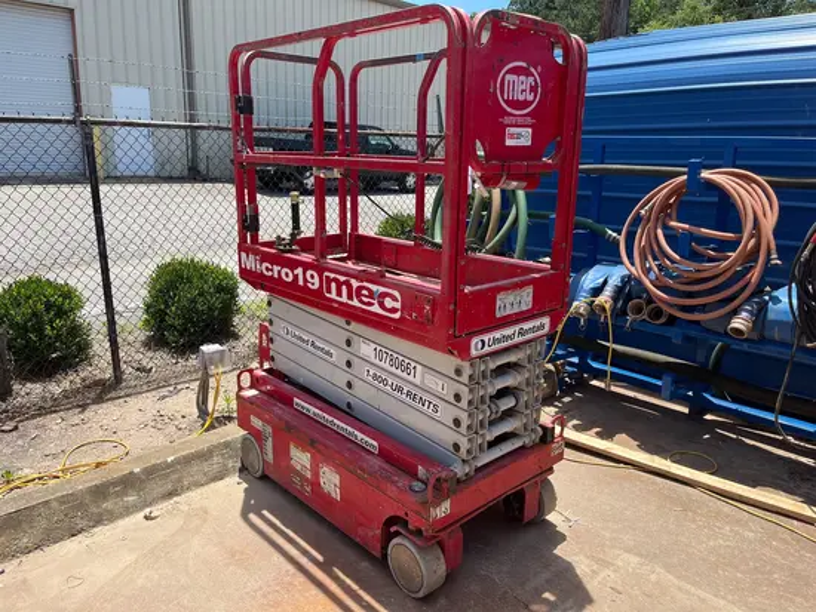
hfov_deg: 67.3
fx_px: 613
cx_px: 408
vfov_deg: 53.1
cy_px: 306
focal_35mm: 26
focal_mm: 5.1
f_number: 1.6
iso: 50
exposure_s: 1/1647
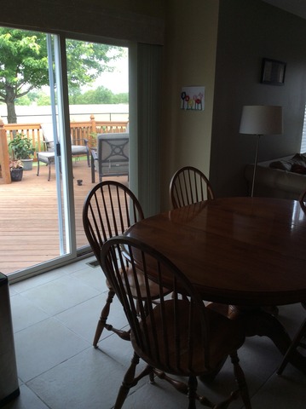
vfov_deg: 55.4
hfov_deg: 42.9
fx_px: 390
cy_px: 204
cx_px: 153
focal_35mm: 33
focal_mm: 3.3
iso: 40
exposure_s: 1/120
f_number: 2.4
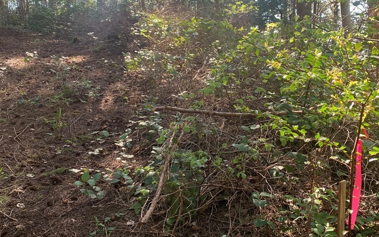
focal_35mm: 37
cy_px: 93
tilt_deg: -5.3
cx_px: 189
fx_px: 382
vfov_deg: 34.3
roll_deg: +0.6
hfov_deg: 52.7
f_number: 1.8
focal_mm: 4.25
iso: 80
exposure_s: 1/121
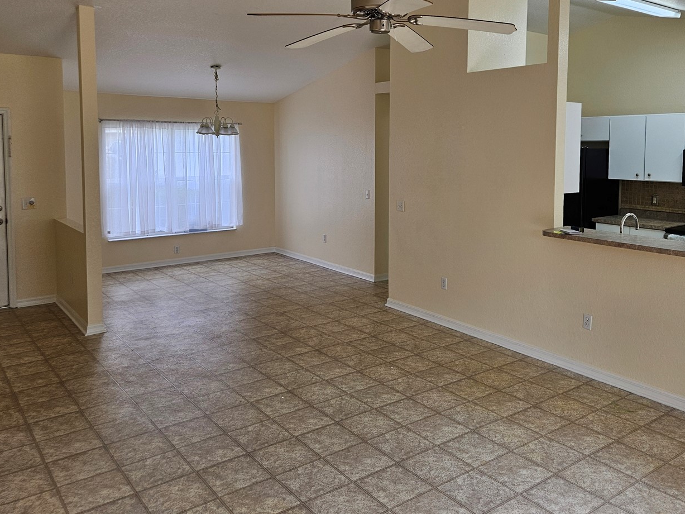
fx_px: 594
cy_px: 188
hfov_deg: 59.7
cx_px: 396
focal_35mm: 30
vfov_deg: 46.3
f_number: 1.8
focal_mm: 5.4
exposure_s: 1/120
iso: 50
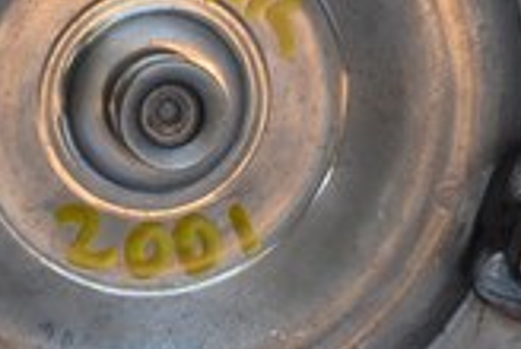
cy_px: -141
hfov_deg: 8.4
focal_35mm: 243
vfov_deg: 5.6
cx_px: 149
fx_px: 3523
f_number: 5.6
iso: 360
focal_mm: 26
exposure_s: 1/125
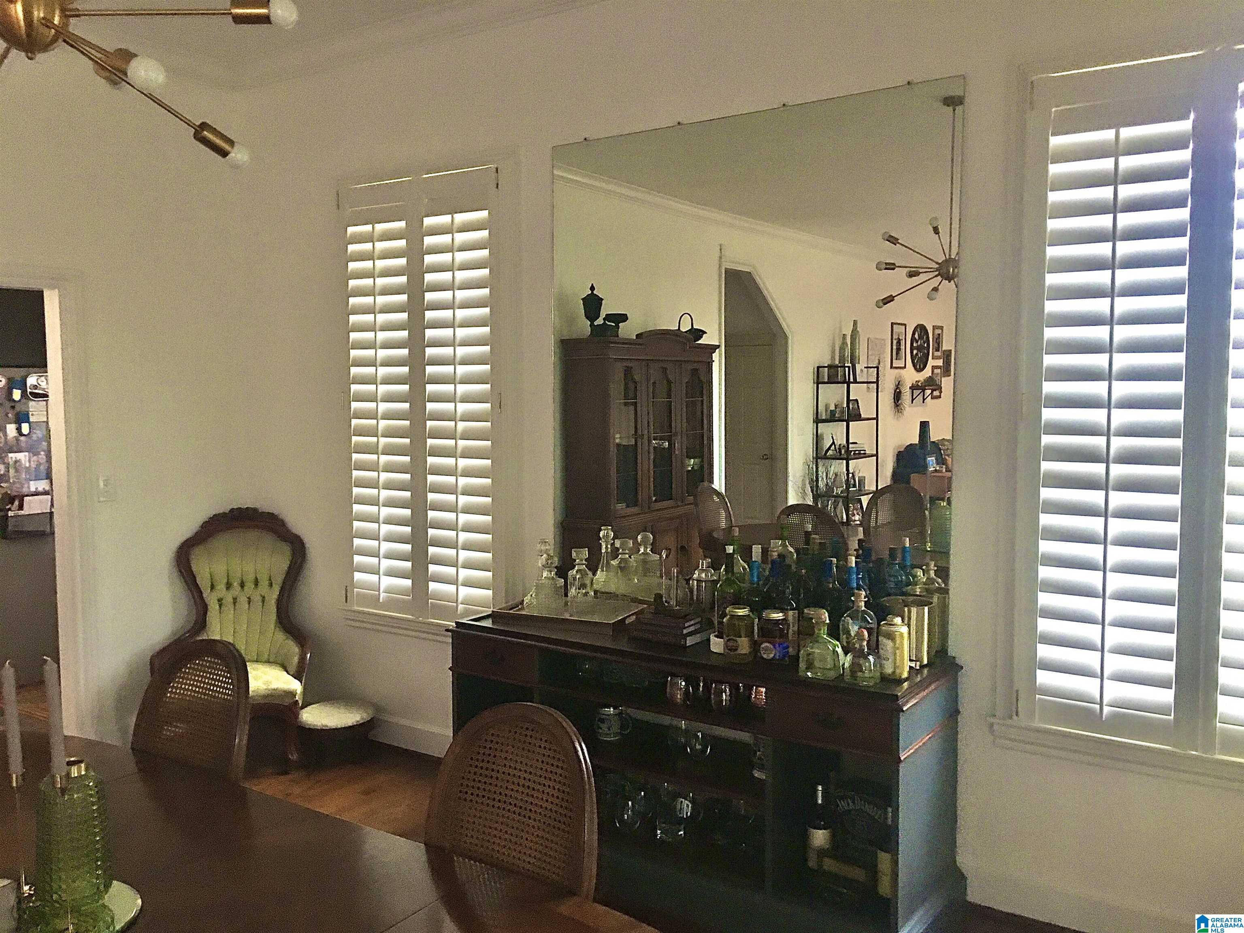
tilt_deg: -1.5
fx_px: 1042
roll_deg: +0.3
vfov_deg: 48.2
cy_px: 466
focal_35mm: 29
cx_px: 622
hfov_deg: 61.7
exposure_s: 1/15
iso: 100
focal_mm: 4.15
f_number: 2.2
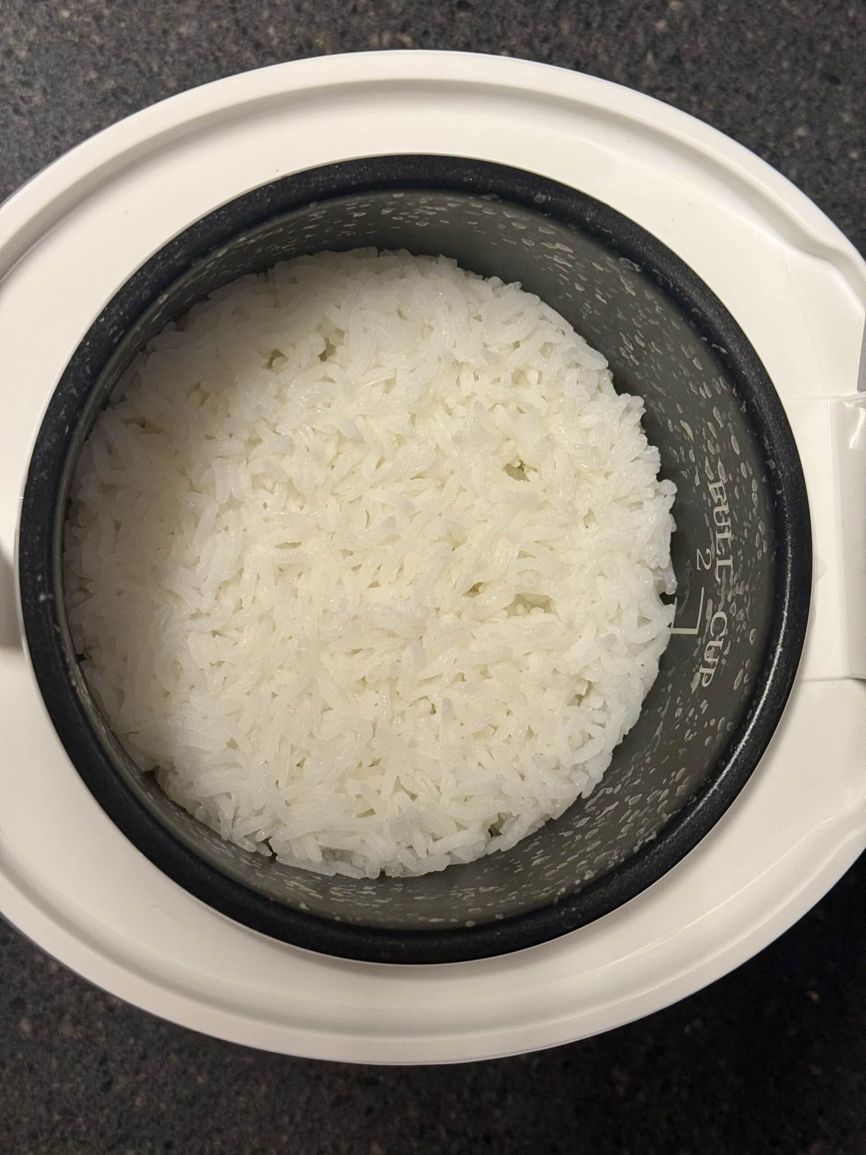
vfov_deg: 39.7
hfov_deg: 30.3
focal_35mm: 48
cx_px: 433
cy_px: 578
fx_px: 1601
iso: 160
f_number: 1.78
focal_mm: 6.76
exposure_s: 1/60
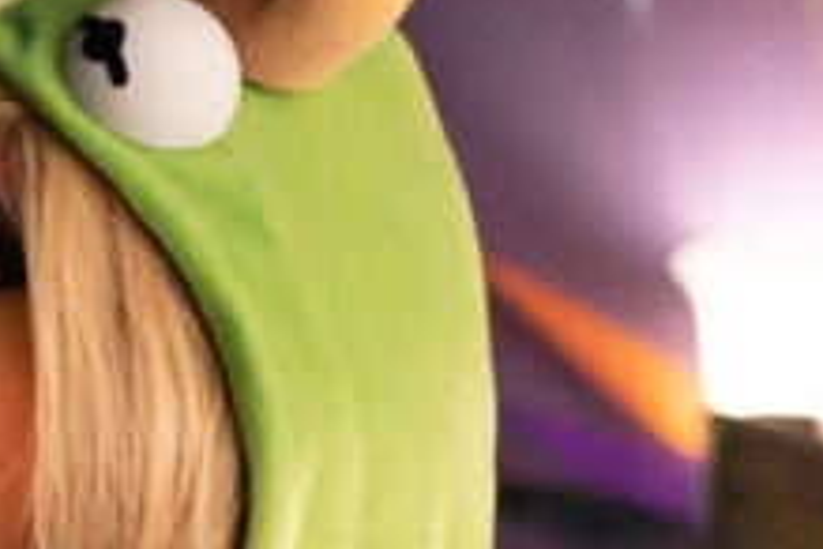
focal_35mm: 140
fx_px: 3200
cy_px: 613
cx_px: -519
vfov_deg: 9.7
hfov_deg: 13.5
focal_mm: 40
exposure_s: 1/250
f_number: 4.5
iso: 25600
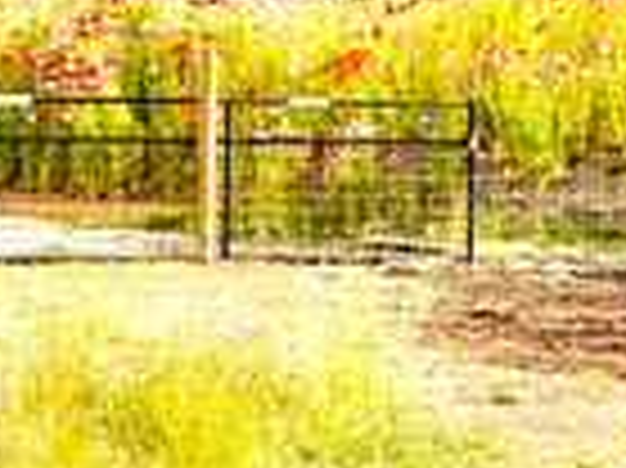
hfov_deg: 5.9
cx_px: 955
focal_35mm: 333
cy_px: -162
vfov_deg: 4.4
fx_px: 6017
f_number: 2.8
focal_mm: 9
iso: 32
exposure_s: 1/555
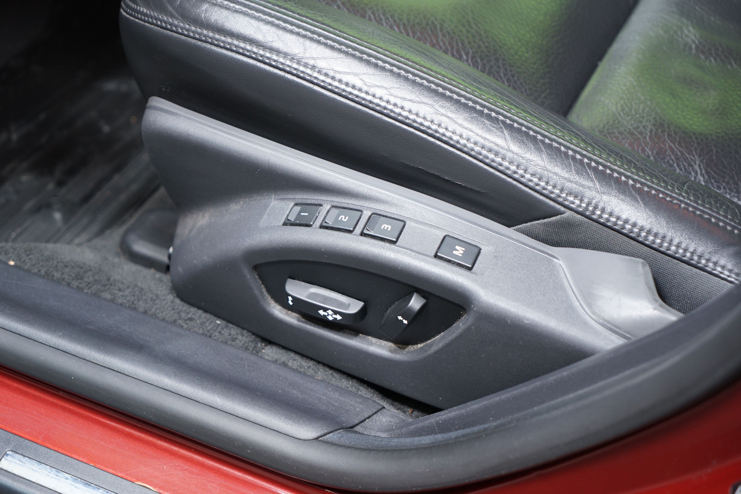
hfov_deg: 28.8
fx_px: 1441
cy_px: 247
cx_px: 370
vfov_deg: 19.5
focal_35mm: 70
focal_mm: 70
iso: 800
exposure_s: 1/20
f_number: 4.5
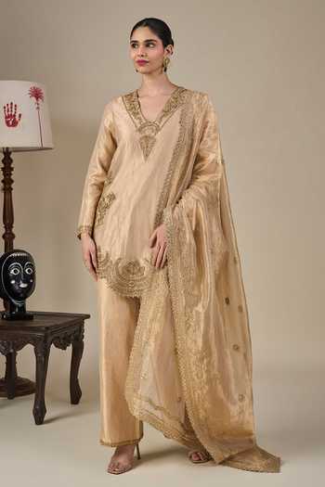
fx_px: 650
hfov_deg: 28.1
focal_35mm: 48
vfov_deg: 41.1
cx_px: 162
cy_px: 244
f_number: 5.6
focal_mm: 48
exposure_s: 1/160
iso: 250
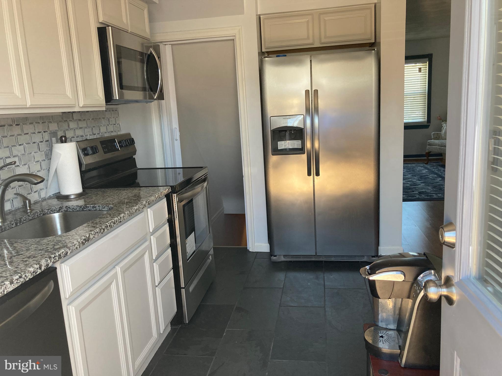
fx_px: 406
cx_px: 251
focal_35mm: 28
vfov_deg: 49.7
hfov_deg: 63.4
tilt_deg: -10.7
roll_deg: +3.6
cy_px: 188
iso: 80
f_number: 1.8
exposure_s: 1/121
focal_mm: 3.99
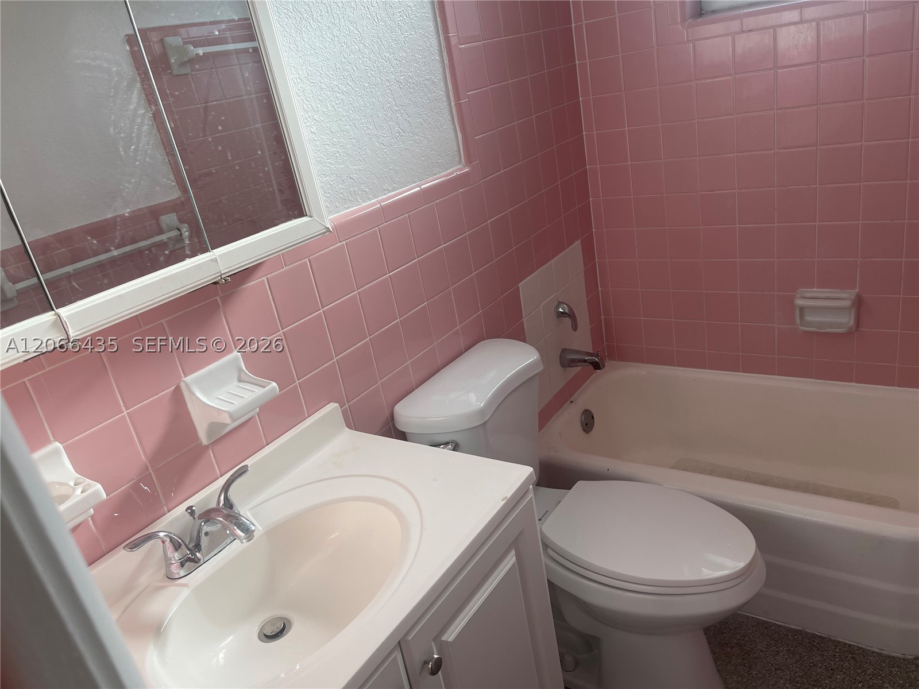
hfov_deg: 69.4
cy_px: 344
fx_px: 664
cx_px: 460
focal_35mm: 25
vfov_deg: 54.9
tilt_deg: -23.3
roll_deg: +11.2
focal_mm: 5.1
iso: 32
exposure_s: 1/121
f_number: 1.6
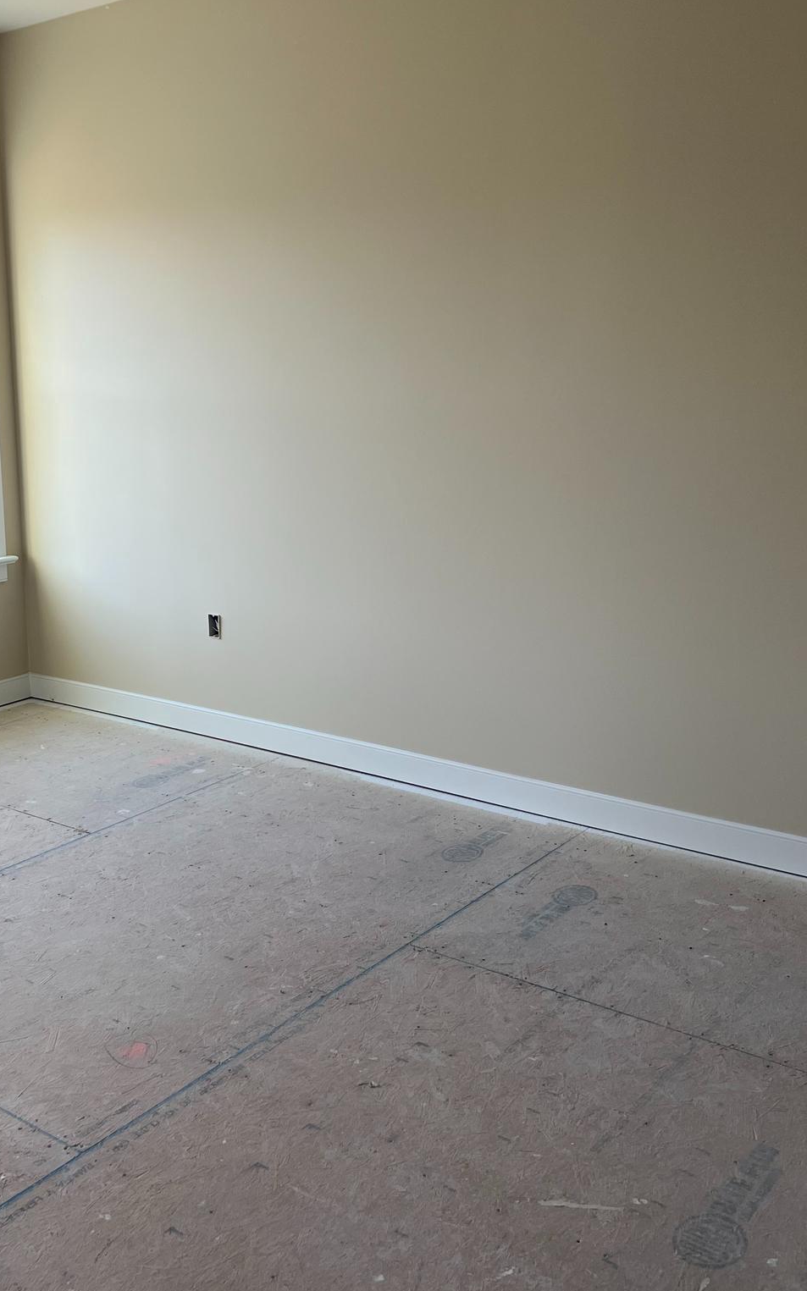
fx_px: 1302
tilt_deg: -13.5
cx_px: 170
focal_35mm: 37
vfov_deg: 52.8
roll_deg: +1.4
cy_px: 647
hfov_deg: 33.5
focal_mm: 5.7
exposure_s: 1/121
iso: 40
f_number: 1.5
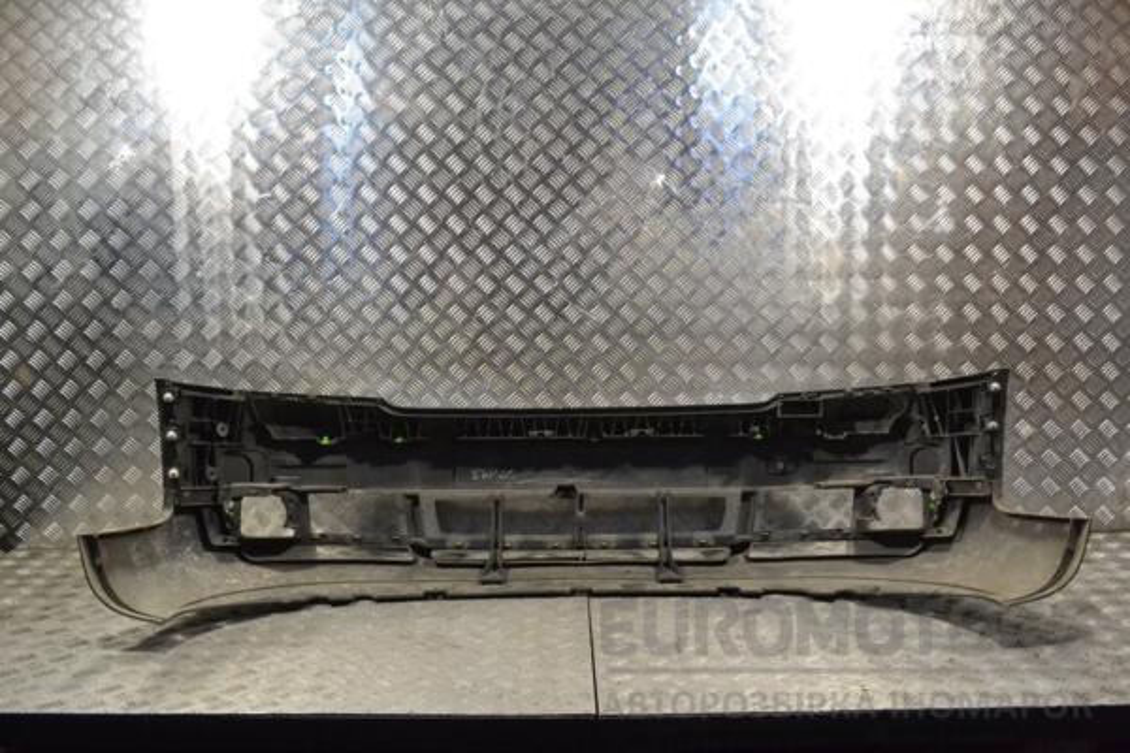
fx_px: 1130
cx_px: 565
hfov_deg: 53.1
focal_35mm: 36
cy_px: 376
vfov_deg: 36.9
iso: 3200
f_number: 9
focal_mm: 24
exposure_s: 1/320
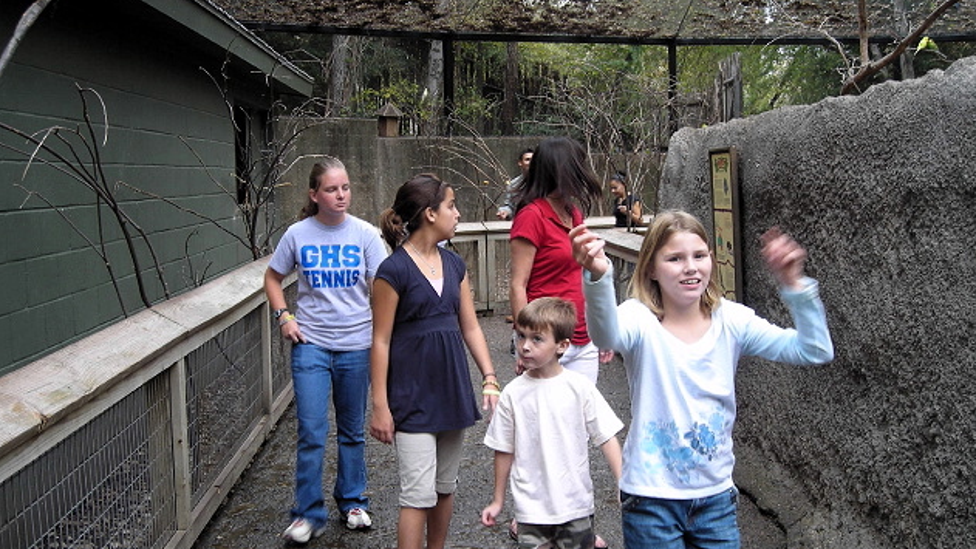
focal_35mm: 42
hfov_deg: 48.4
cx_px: 489
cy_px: 300
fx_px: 1087
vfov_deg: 28.3
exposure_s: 1/38.7
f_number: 3.2
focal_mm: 6.3
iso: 50
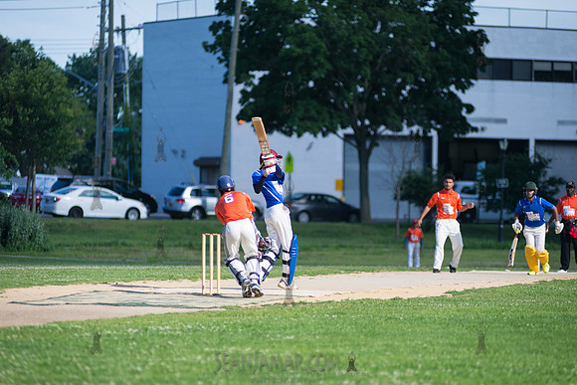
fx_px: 3206
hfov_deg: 10.3
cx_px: 288
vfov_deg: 6.9
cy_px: 192
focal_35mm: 200
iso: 200
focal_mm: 200
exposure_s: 1/2000
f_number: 2.8
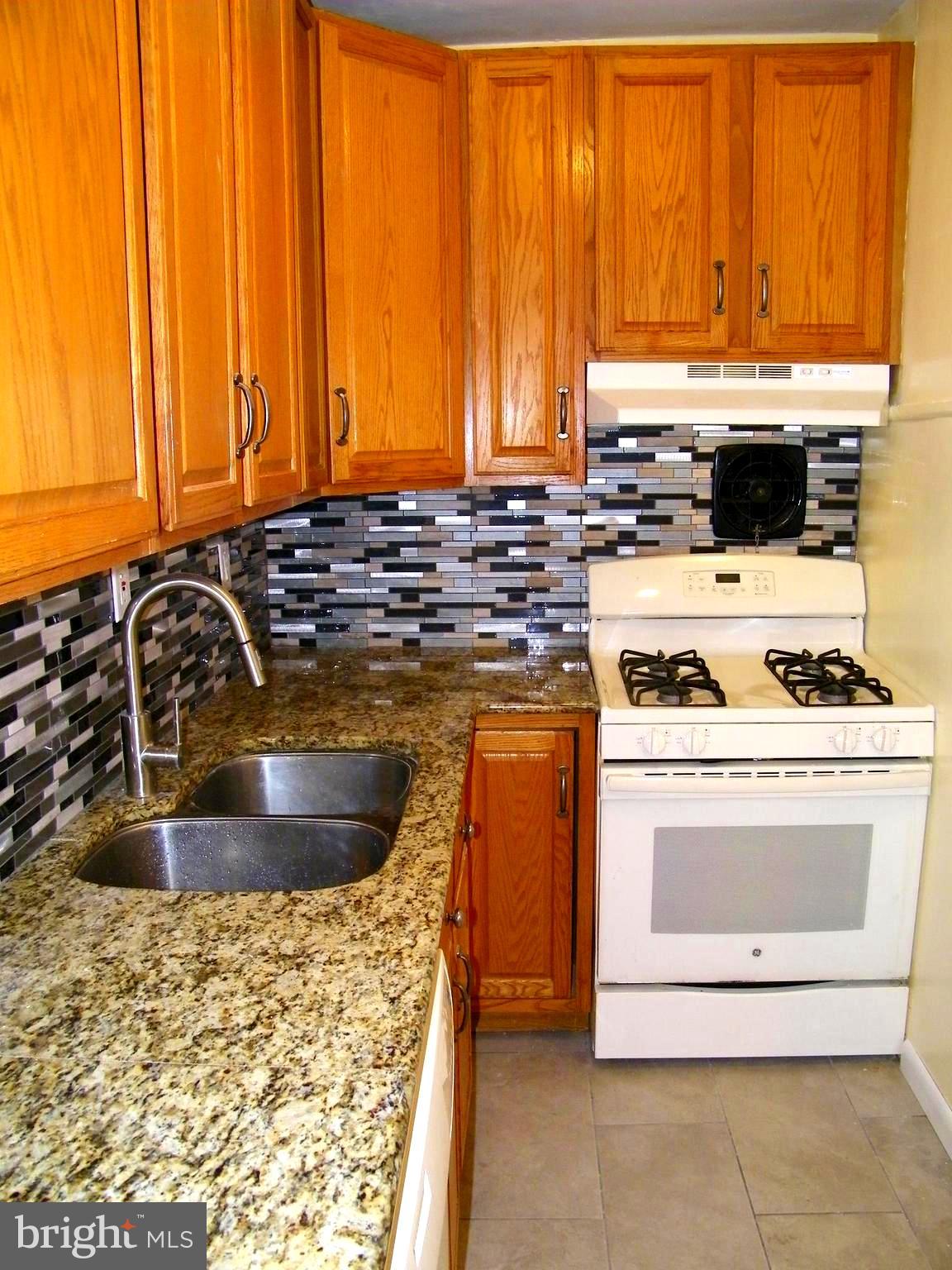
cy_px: 635
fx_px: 1027
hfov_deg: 49.7
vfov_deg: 63.4
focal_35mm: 28
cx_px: 476
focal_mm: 5
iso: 200
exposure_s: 1/30
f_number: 3.5
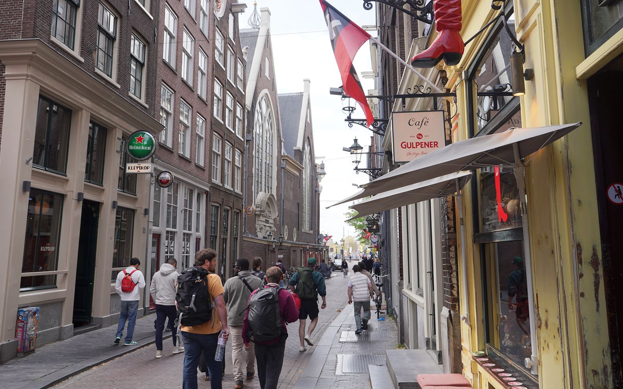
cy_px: 161
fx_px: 526
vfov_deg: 40.5
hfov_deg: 61.2
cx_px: 311
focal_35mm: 31
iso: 100
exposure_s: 1/100
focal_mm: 24
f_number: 8
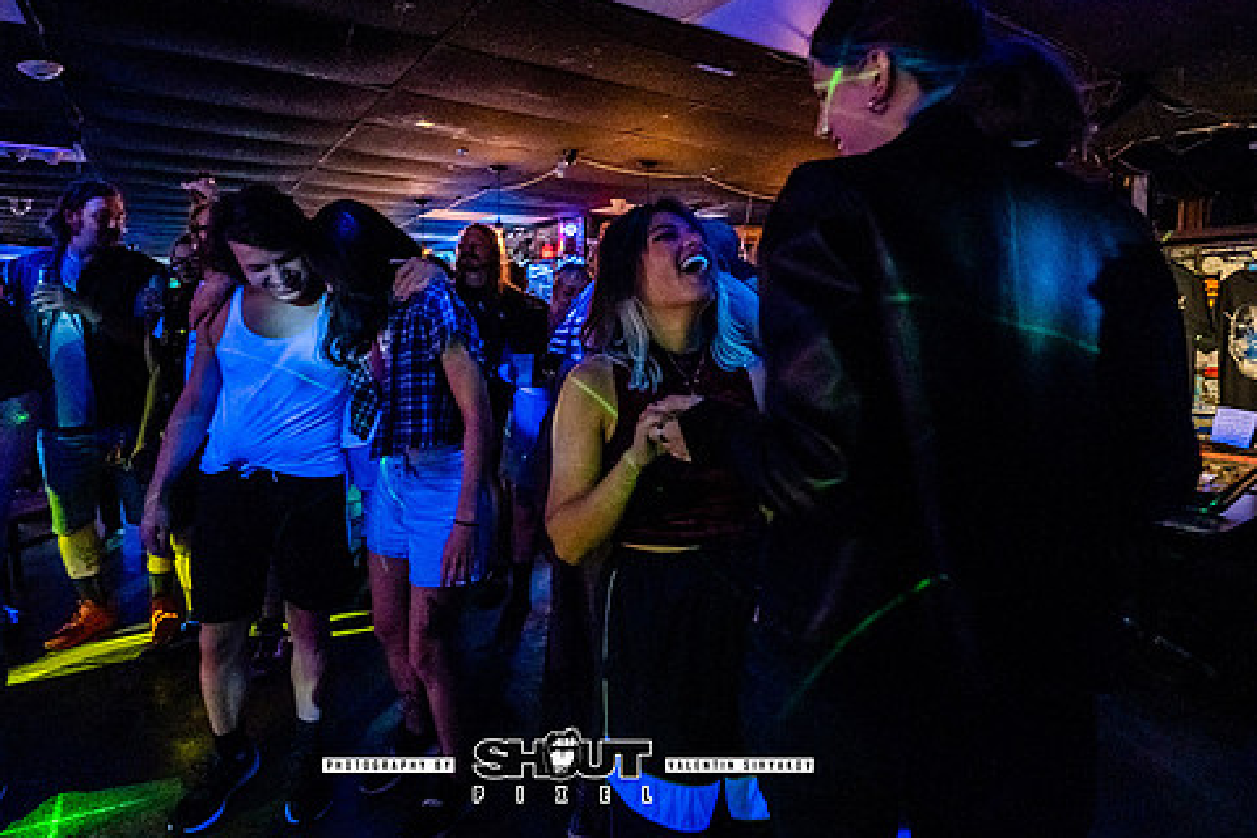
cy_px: 347
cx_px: 626
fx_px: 698
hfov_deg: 84.0
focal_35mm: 20
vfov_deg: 61.5
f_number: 2.8
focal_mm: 14.6
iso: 2500
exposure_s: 1/200
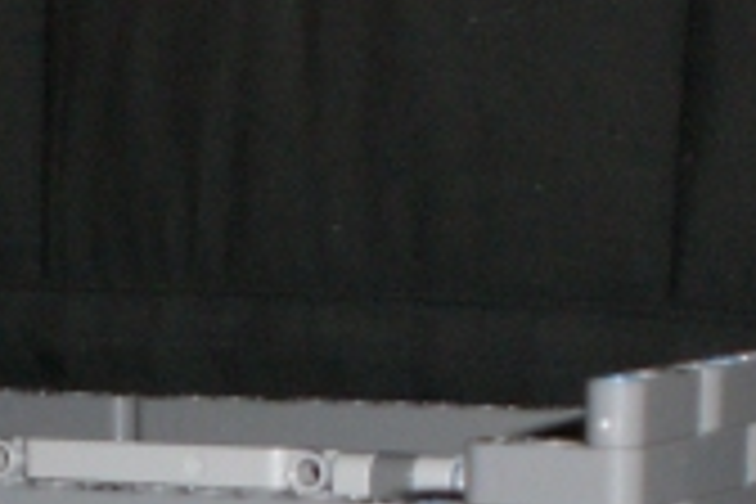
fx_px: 3171
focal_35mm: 151
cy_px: 1040
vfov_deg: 8.6
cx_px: 22
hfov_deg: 13.4
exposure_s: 1/60
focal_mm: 6.3
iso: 200
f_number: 3.1
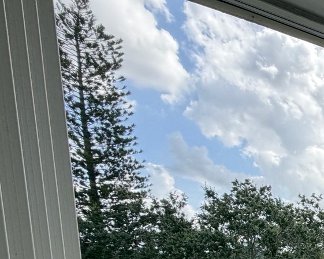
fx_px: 374
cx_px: 444
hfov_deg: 32.1
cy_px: 301
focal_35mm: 39
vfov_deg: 32.4
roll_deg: +0.3
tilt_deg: -6.8
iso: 64
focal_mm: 2.22
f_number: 2.2
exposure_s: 1/433
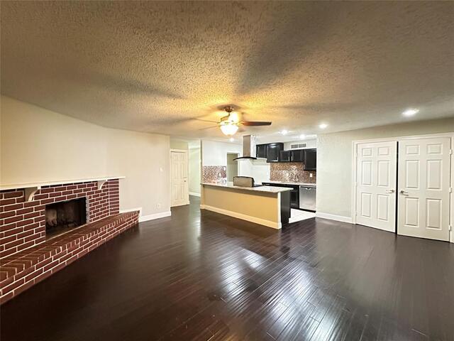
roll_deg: +0.5
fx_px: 184
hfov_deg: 102.1
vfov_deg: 85.7
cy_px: 170
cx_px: 227
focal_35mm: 14
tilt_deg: +0.0
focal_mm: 2.22
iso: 1250
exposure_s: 1/30
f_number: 2.2
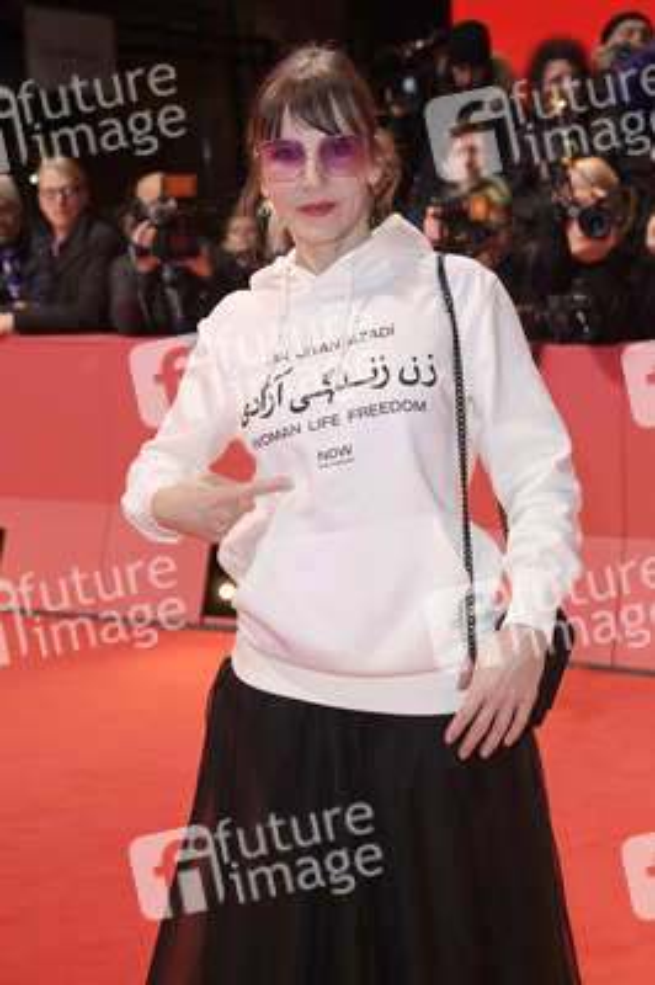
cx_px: 328
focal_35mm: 68
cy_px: 492
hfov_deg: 20.0
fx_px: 1859
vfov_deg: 29.7
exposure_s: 1/160
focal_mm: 68
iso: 1000
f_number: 5.6
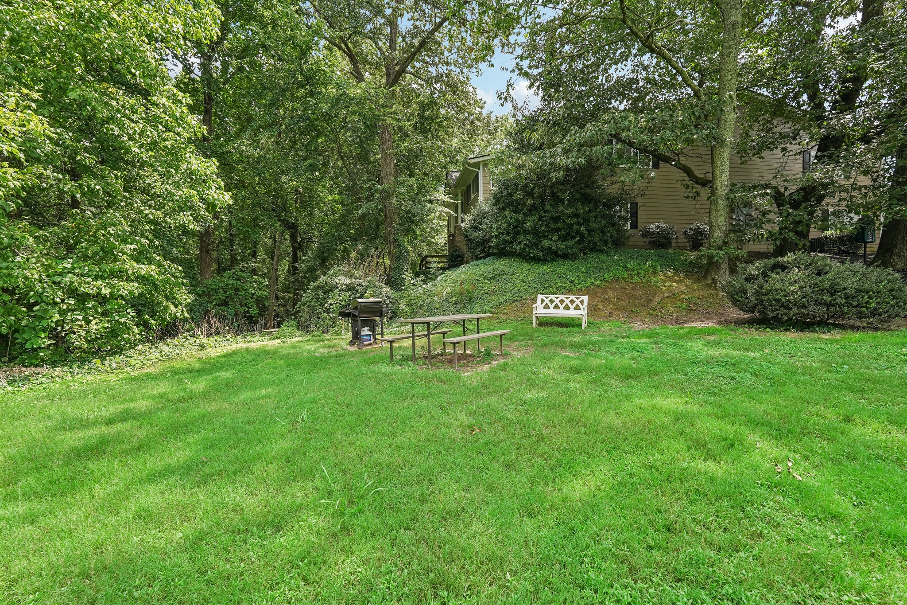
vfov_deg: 73.7
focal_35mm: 16
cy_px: 302
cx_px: 454
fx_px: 403
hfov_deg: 96.7
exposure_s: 1/400
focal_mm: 16
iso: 800
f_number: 8
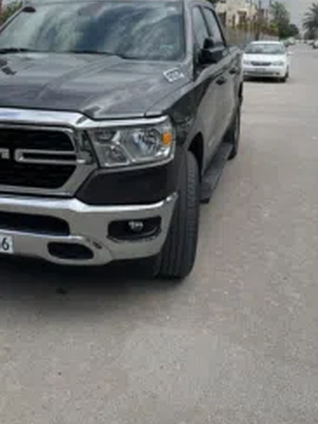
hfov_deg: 34.3
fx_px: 502
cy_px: 127
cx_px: 73
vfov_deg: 44.8
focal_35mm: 41
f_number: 1.6
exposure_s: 1/3003
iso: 32
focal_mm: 5.1
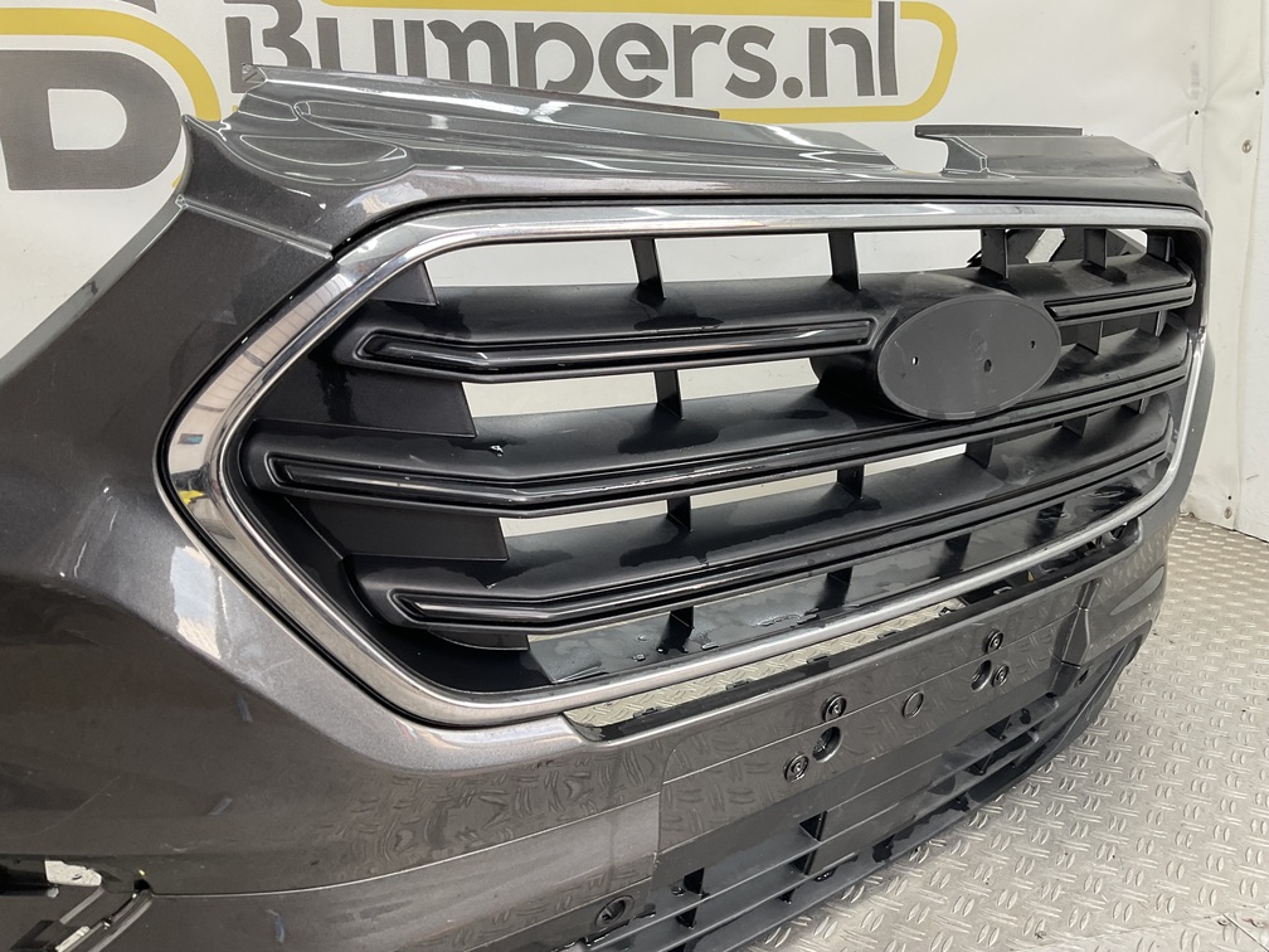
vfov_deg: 48.2
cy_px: 476
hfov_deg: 61.7
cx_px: 634
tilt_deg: -12.7
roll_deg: -0.7
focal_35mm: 29
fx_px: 1063
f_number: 1.8
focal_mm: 3
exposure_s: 1/100
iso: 32
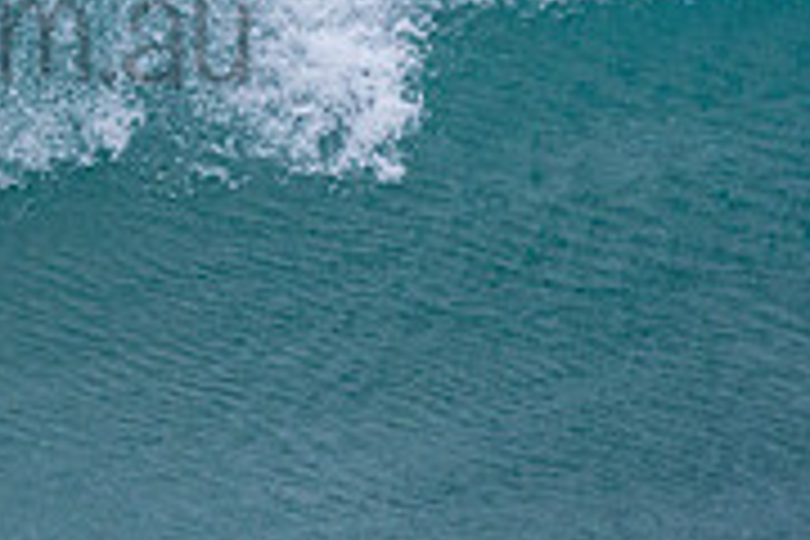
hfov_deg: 0.9
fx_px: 54468
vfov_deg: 0.6
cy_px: -20
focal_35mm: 2421
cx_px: -225
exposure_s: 1/2500
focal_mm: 500
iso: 900
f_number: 5.6
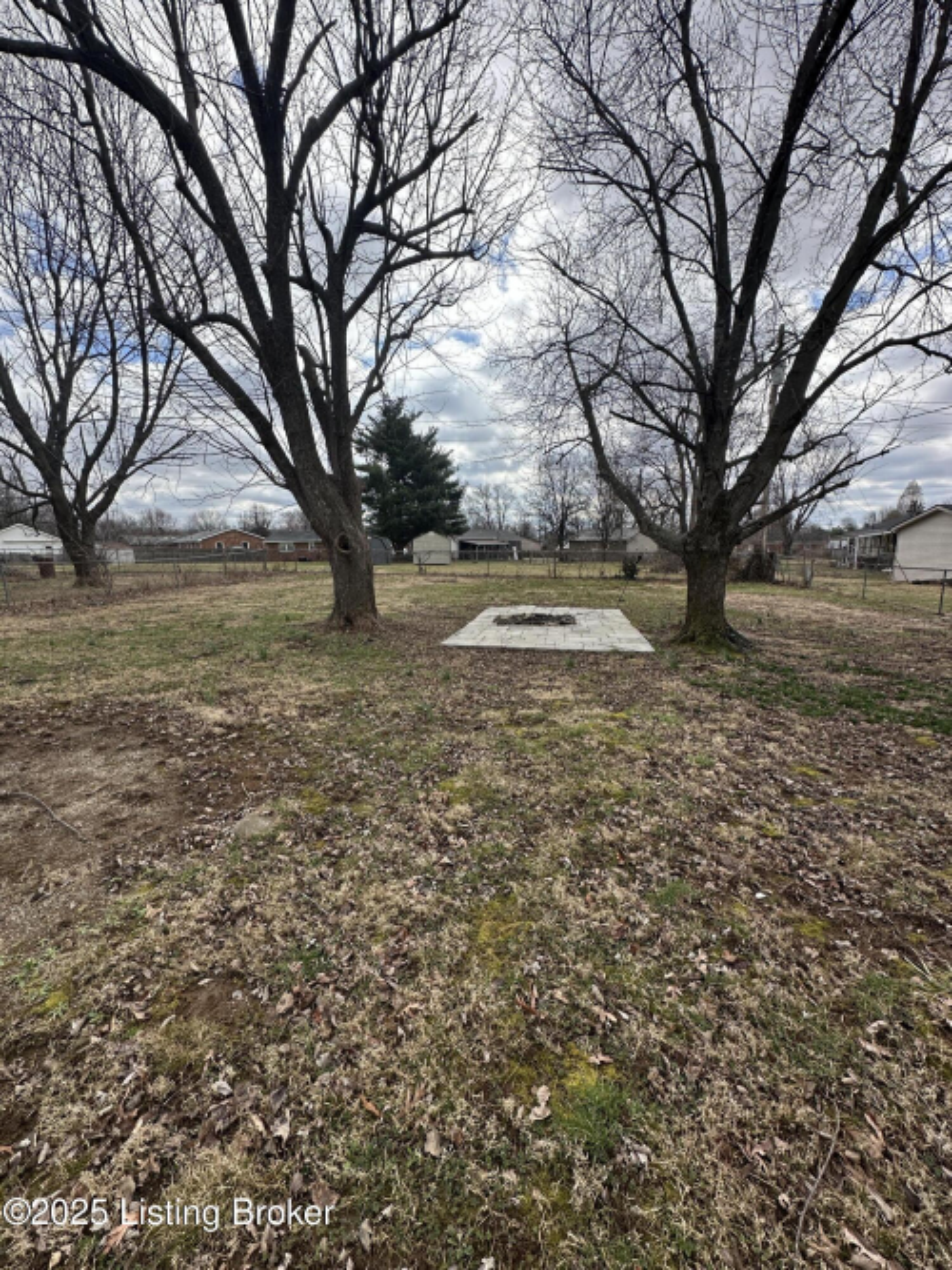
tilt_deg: -10.1
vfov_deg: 102.1
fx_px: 514
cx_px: 476
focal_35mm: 14
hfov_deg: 85.7
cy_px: 635
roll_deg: +0.4
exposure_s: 1/1182
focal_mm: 2.22
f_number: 2.2
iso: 50
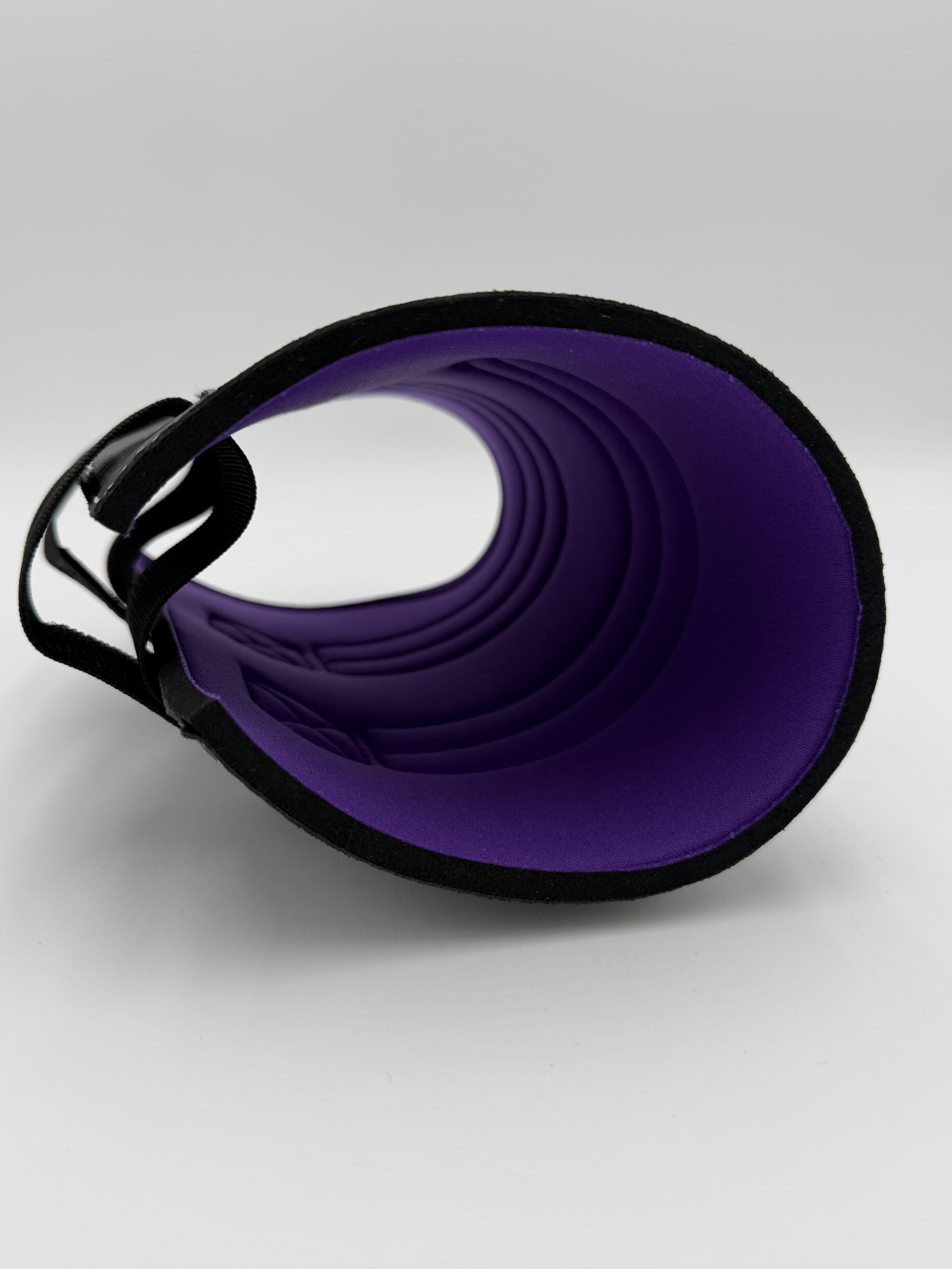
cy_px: 632
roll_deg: +0.3
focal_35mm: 25
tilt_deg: -18.5
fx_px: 917
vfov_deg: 69.4
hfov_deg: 54.9
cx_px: 460
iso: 80
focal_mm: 6.76
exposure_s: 1/1005
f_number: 1.78
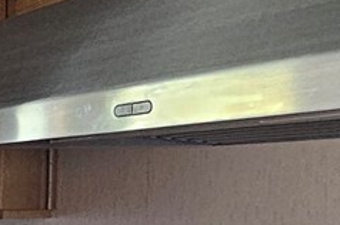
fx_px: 858
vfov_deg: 14.8
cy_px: 208
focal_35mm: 91
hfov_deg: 12.7
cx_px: -597
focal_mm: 2.2
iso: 320
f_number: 2.2
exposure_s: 1/40
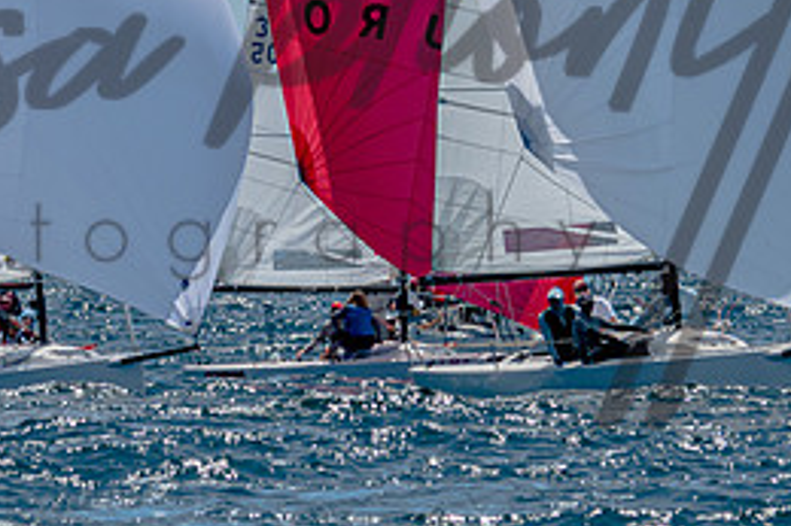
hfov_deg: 2.2
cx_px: 557
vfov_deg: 1.5
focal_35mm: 939
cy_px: 155
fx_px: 20618
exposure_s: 1/2000
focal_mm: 220
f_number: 5.3
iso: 200
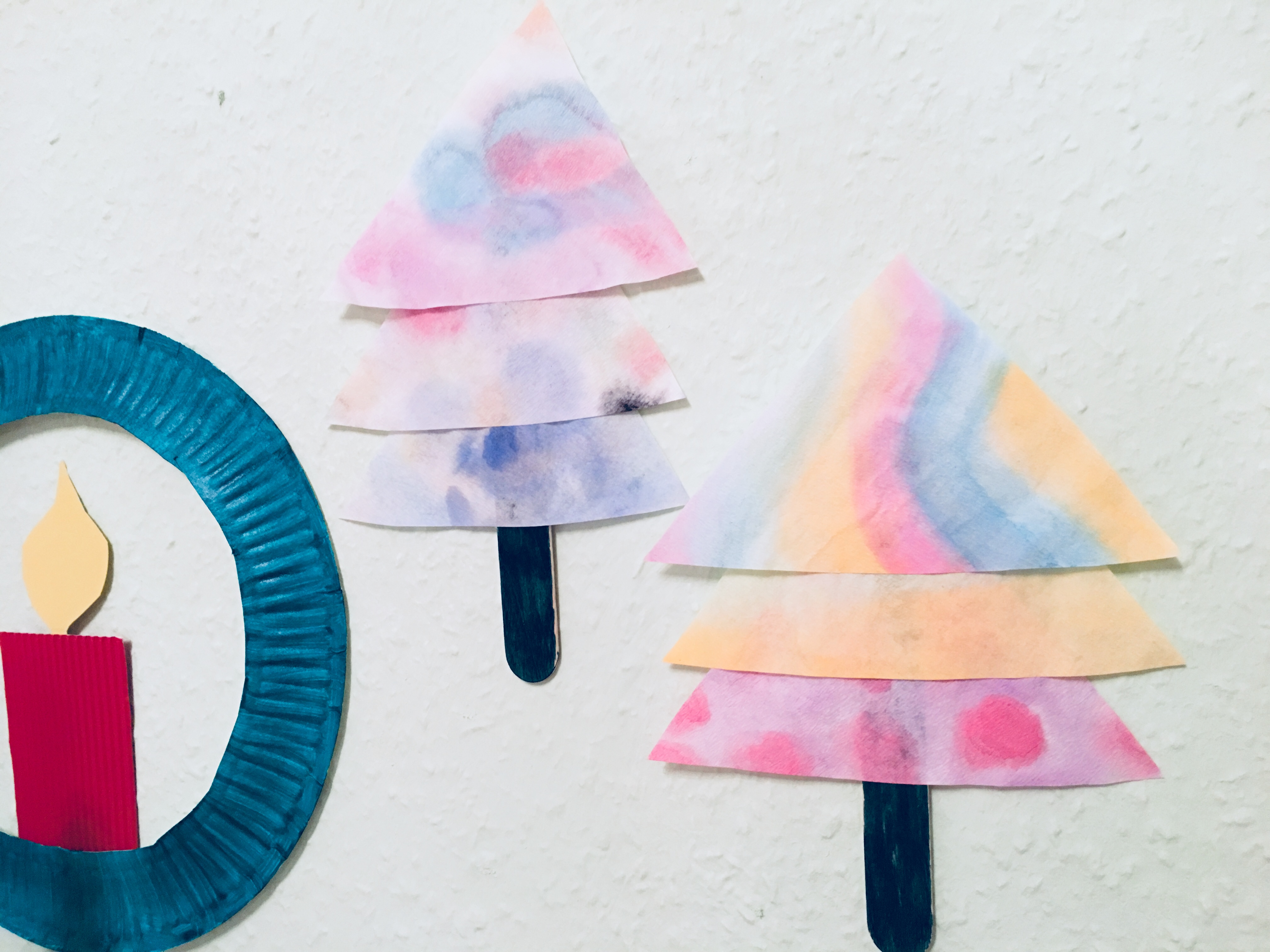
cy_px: 476
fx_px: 1064
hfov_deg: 61.7
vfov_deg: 48.2
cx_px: 635
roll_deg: +2.3
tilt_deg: -2.1
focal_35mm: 29
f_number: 2.2
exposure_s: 1/8
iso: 100
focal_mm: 4.15
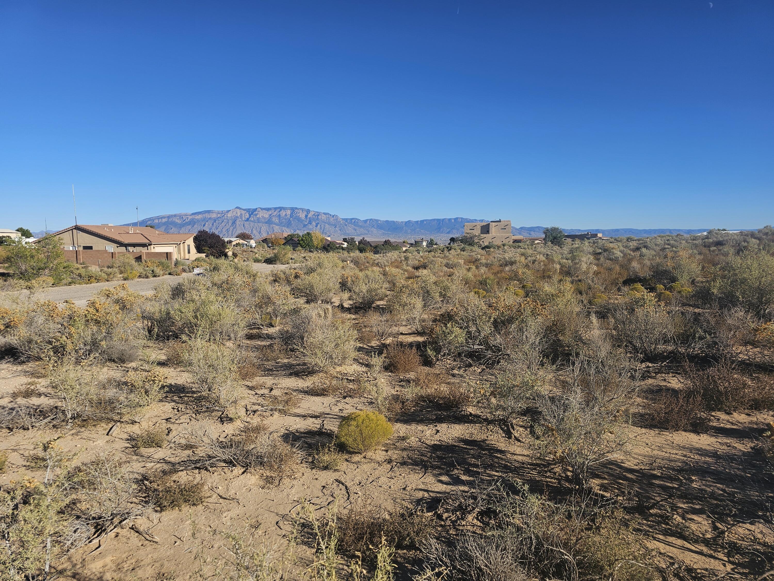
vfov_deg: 58.9
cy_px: 290
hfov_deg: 73.9
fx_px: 514
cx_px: 387
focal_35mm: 23
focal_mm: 6.3
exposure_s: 1/944
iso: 10
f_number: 1.7
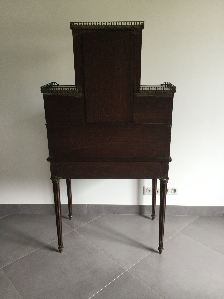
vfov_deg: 58.4
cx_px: 112
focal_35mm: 31
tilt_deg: -18.0
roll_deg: +0.8
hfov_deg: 45.4
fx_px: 267
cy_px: 150
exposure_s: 1/33
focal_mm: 3.3
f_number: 2.4
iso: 50
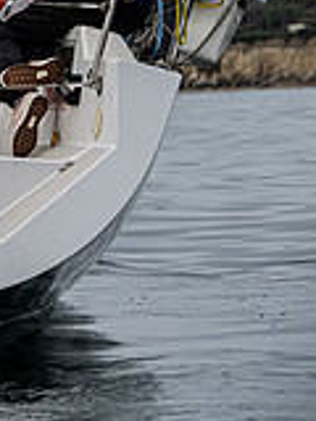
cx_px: -363
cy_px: -78
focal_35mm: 402
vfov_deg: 4.9
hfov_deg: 3.7
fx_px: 4893
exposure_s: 1/3200
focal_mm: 115
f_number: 6.7
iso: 800
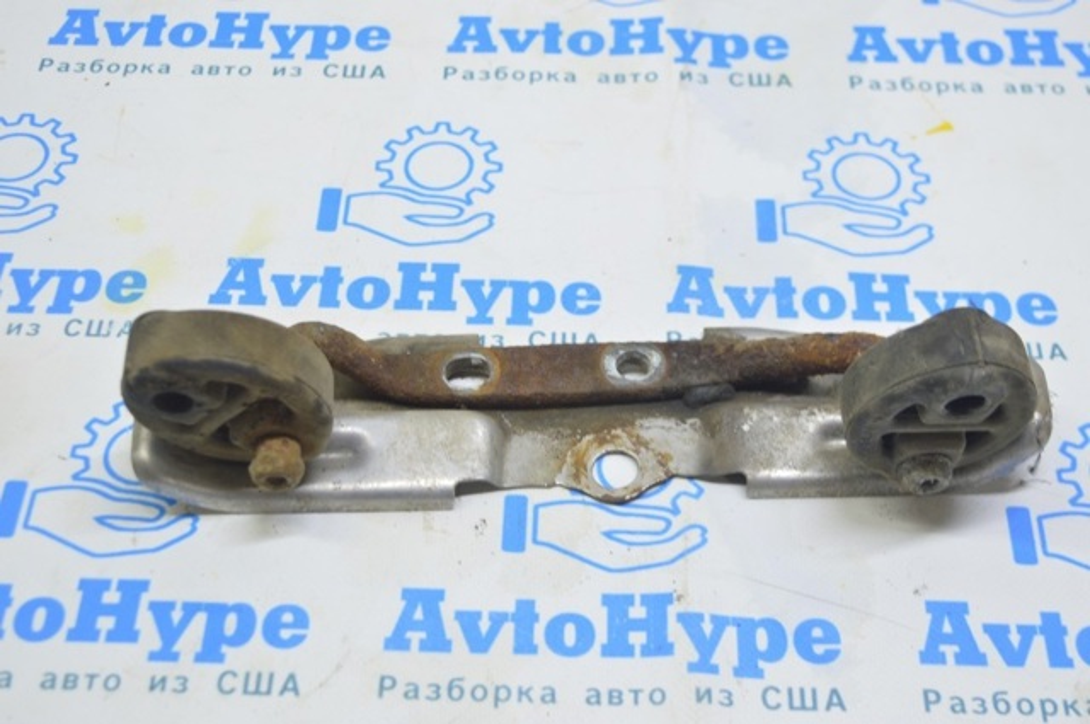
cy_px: 362
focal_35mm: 54
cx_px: 545
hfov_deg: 36.9
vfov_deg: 25.0
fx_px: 1633
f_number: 5.6
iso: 400
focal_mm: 36
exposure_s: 1/20
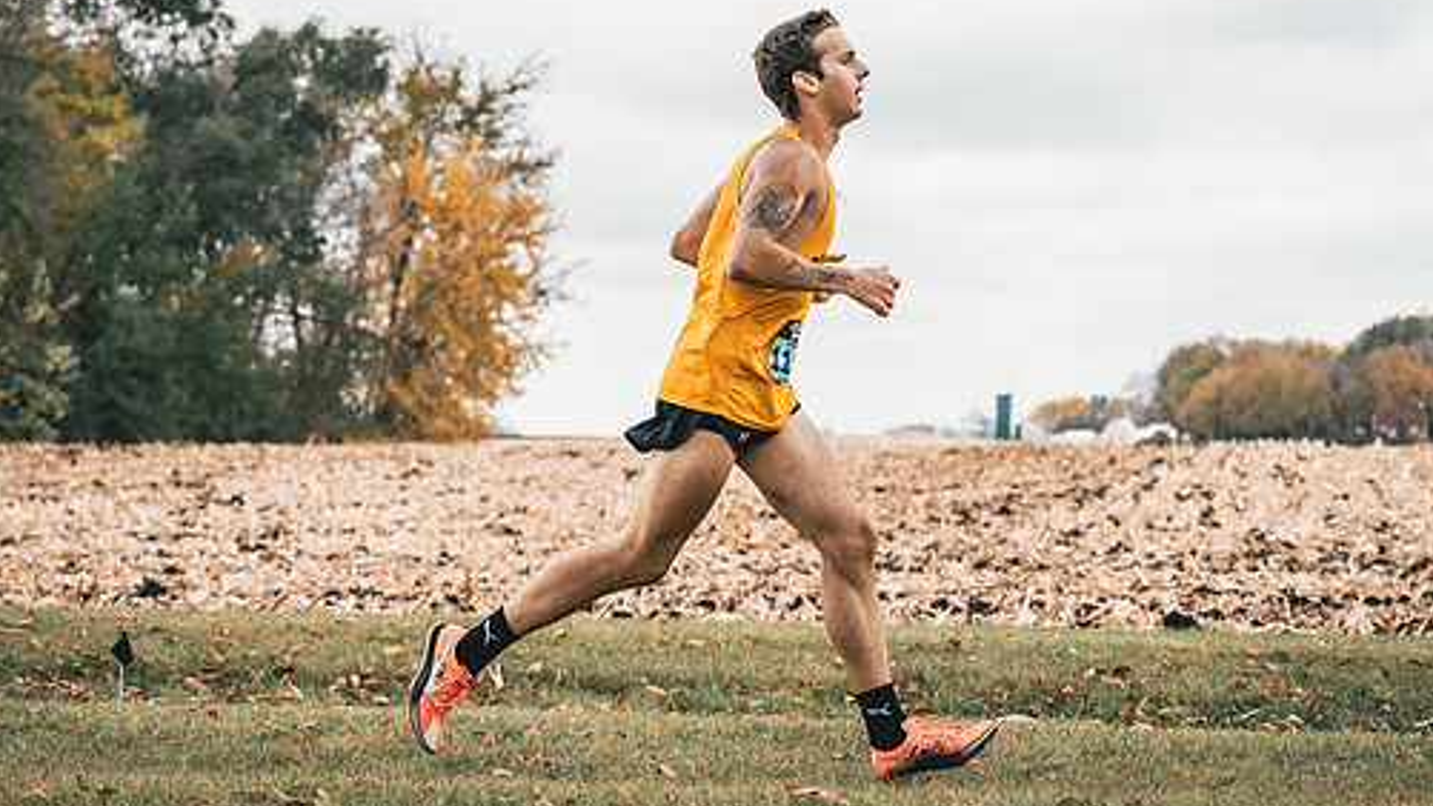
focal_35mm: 124
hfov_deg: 17.3
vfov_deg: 9.8
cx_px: 761
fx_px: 4712
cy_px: 327
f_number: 6.3
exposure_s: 1/1250
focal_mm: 100
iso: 400
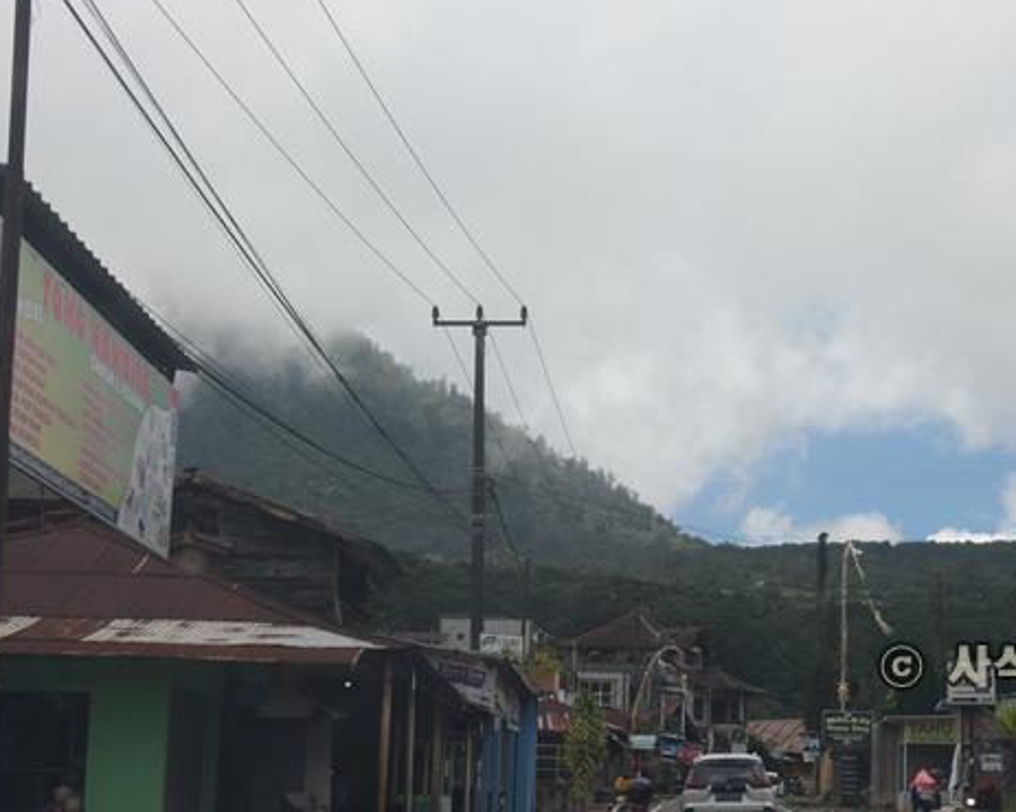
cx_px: 650
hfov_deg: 25.3
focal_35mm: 75
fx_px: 2254
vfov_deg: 20.3
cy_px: 550
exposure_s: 1/200
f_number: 7.1
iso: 200
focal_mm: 44
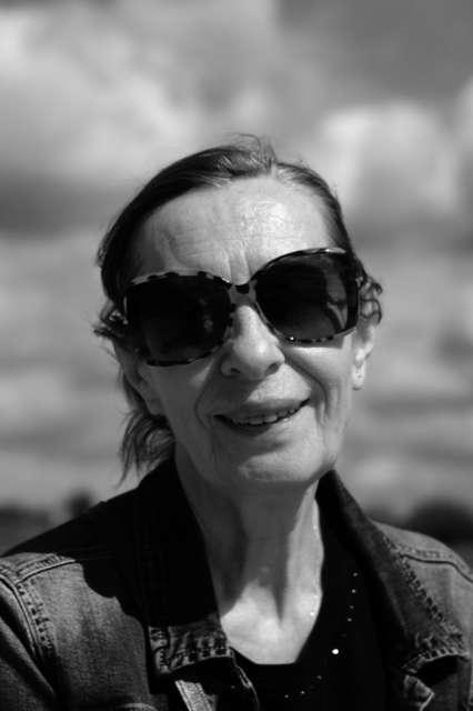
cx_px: 236
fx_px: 1036
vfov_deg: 37.9
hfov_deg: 25.7
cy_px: 356
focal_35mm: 52
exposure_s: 1/1250
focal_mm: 35
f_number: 2
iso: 100
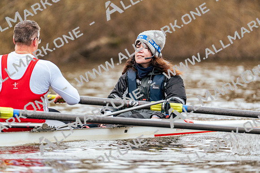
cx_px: 130
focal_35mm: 600
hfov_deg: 3.4
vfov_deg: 2.3
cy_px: 86
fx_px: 4334
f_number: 6.3
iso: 2500
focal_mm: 600
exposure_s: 1/2000
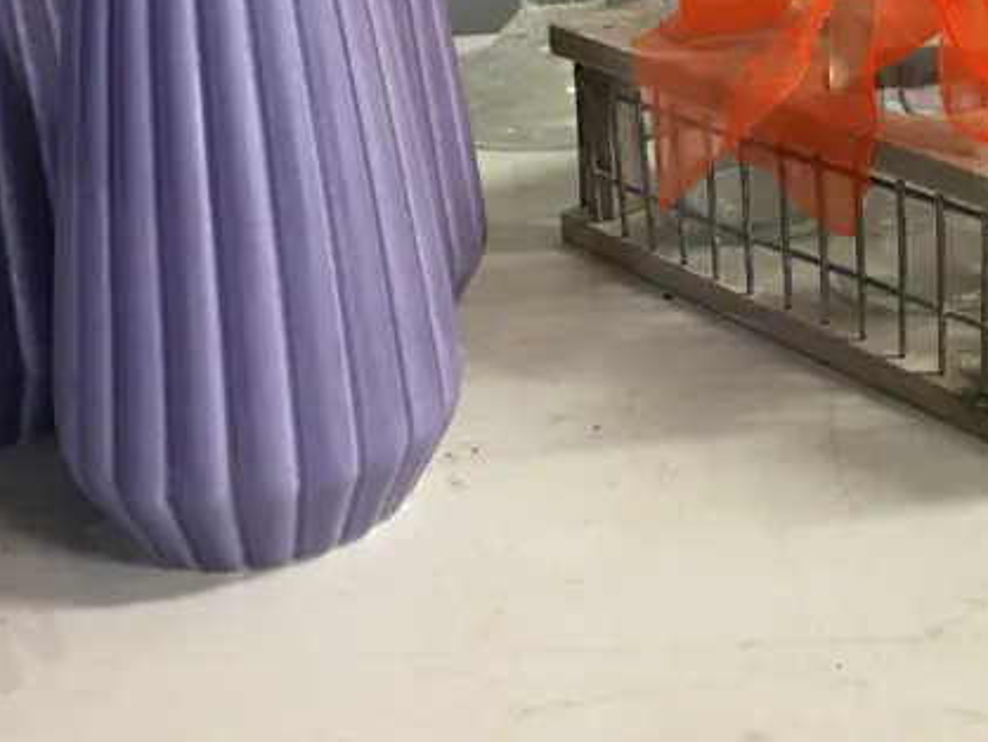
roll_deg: -0.2
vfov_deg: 19.9
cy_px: -47
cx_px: 924
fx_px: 2028
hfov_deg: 26.3
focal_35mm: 71
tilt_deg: -13.2
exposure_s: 1/17
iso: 64
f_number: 2.2
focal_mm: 4.15
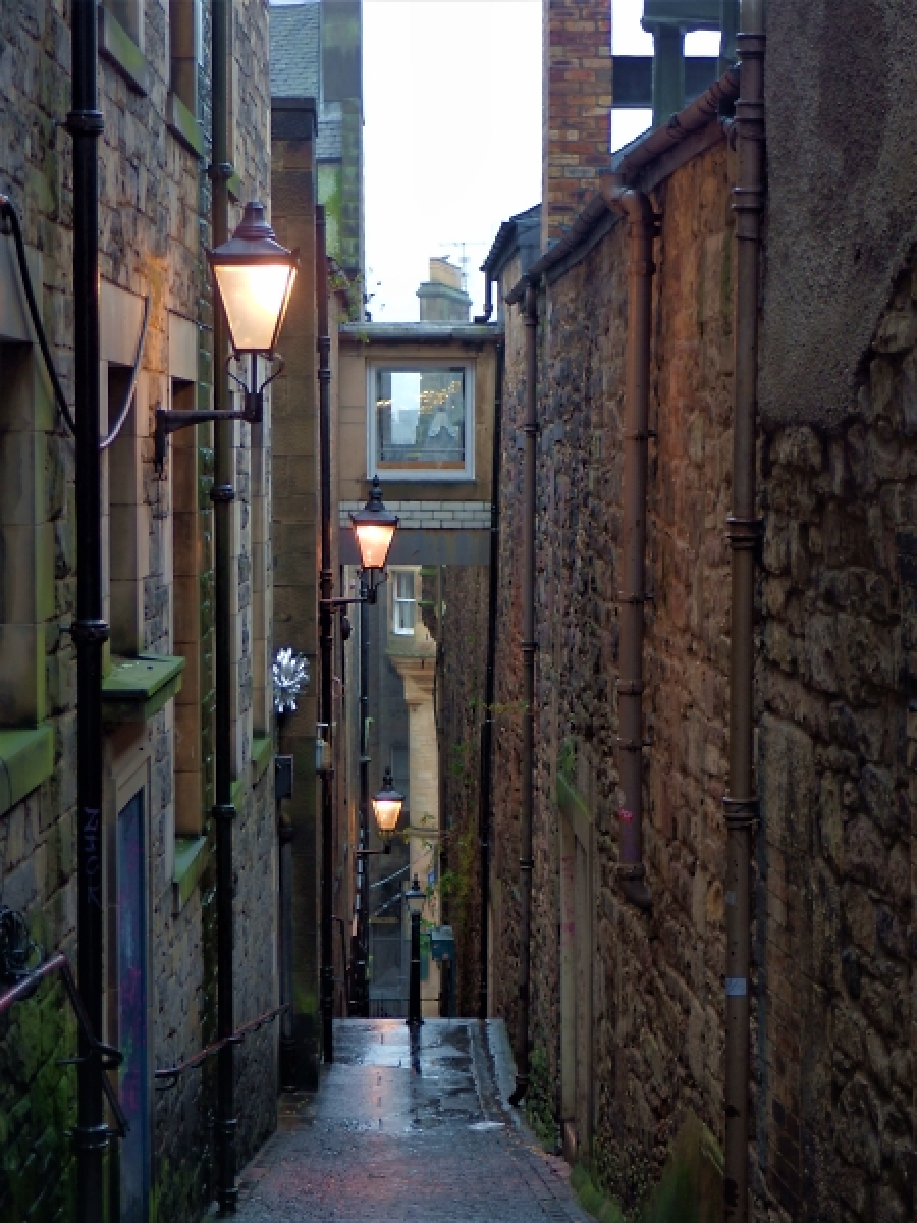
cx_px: 458
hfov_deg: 18.9
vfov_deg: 25.0
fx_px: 2755
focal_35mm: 78
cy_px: 612
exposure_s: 1/80
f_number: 2.3
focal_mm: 16.7
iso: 250
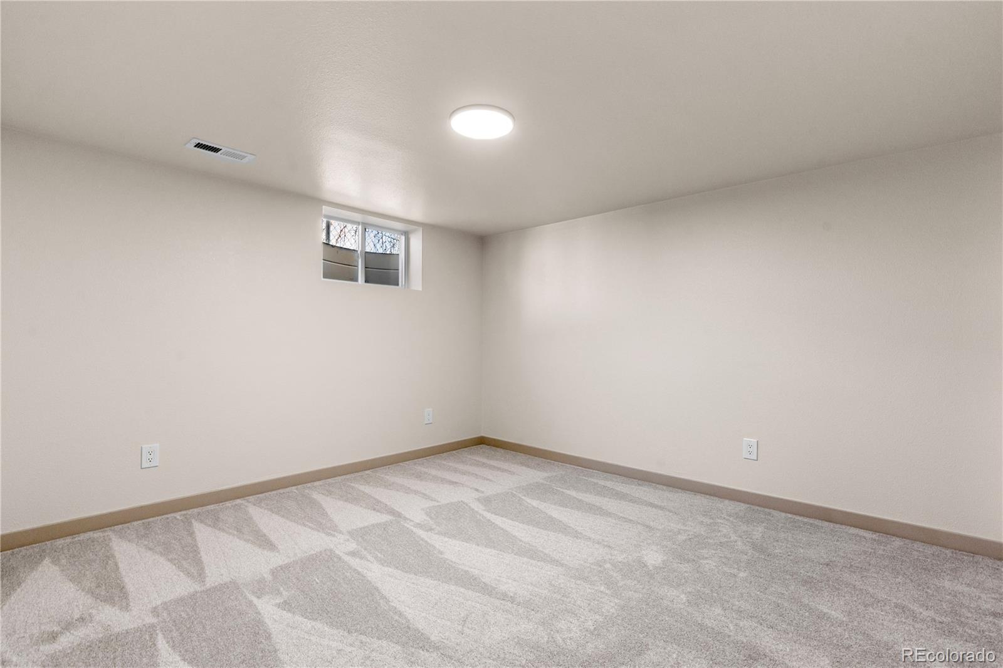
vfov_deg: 73.7
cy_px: 334
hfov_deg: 96.7
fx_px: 446
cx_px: 502
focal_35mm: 16
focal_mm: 16
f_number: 9
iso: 1250
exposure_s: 1/20
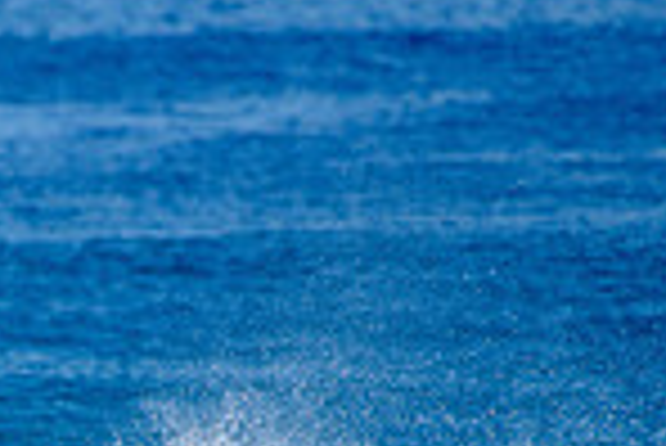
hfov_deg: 1.1
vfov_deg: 0.7
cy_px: 696
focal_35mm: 1954
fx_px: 36184
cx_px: -446
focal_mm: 500
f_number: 5.6
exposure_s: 1/1600
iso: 200
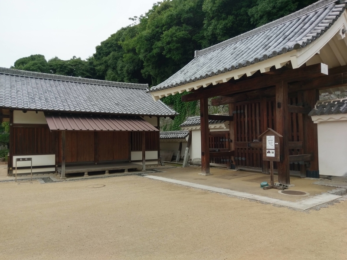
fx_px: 261
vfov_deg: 53.1
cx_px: 174
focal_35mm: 26
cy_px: 130
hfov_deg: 67.3
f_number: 1.8
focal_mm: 4.58
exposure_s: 1/932
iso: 100
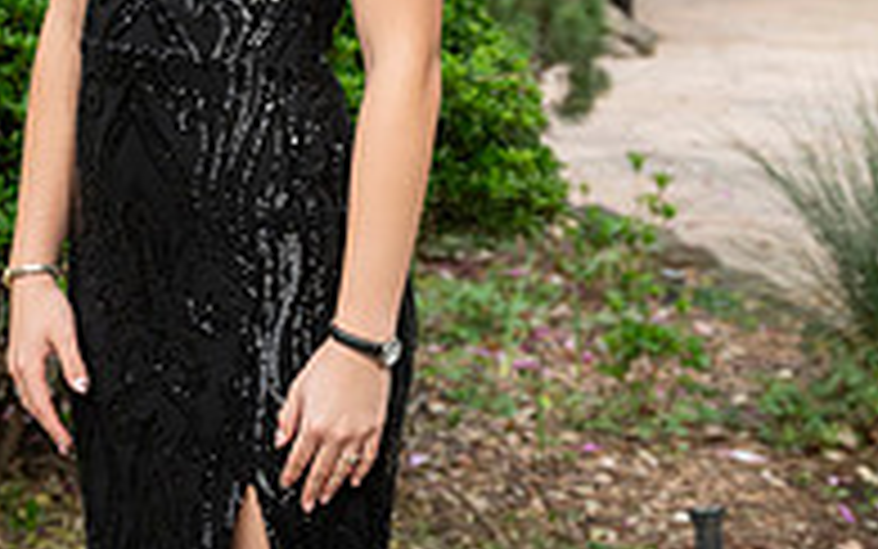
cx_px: 252
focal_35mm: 155
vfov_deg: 8.3
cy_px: -194
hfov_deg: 13.5
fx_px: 3710
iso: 1250
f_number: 6
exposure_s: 1/800
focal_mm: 66
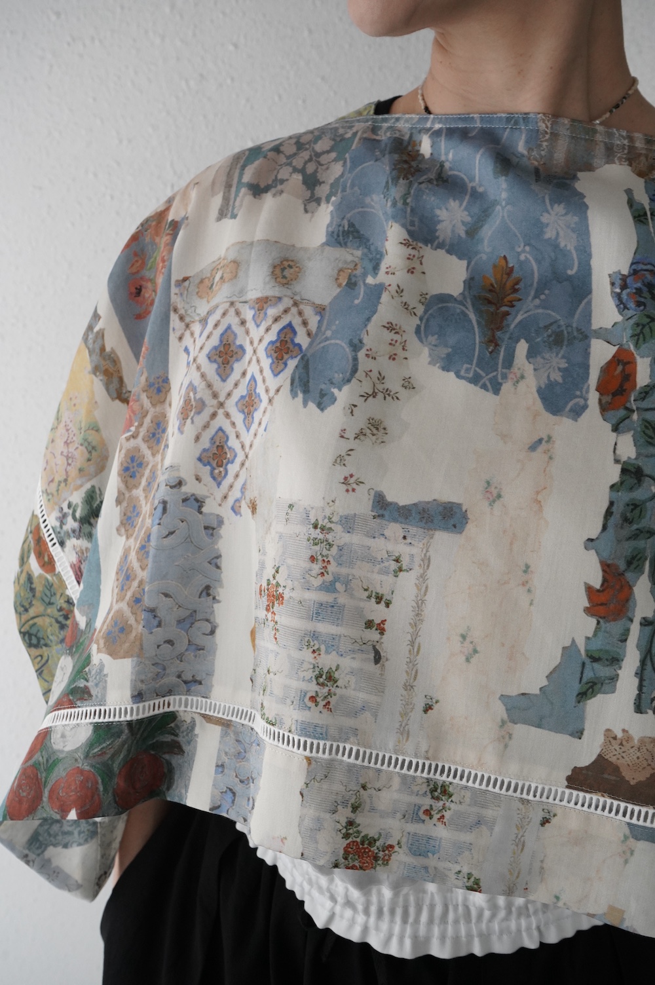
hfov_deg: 35.0
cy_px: 492
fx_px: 1039
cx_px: 328
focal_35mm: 38
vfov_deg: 50.7
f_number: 9
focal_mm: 38
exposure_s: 1/100
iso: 4000
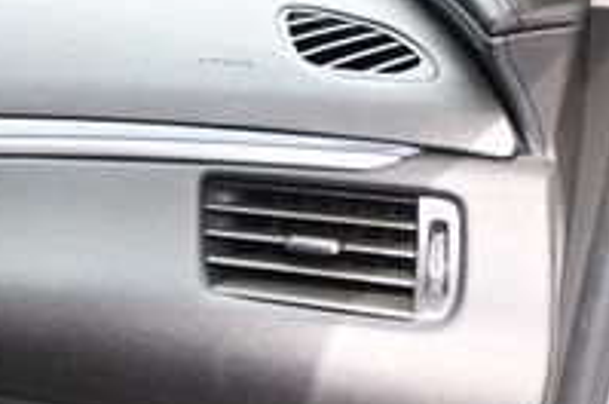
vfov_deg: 15.2
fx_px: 1469
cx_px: -364
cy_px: 465
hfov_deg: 19.6
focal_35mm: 87
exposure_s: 1/125
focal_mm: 18
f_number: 3.5
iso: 400
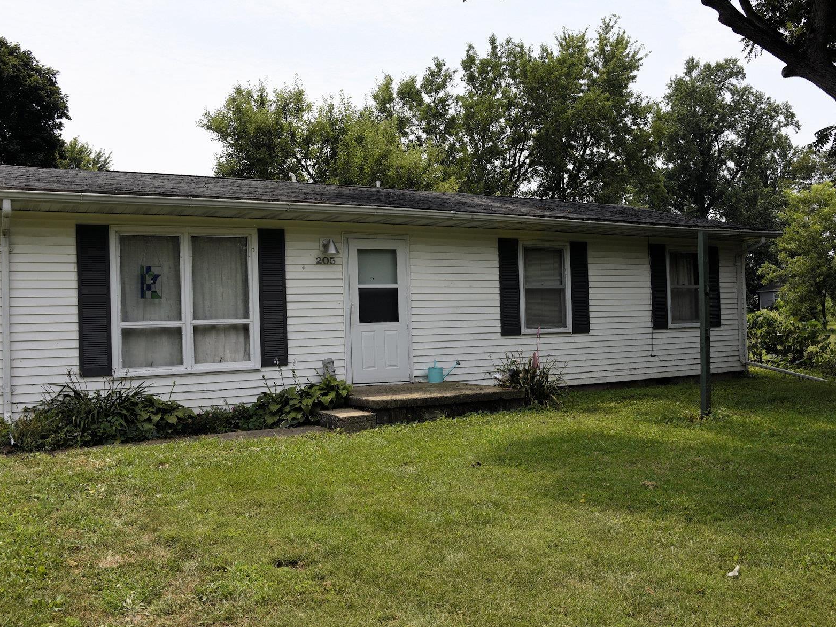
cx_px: 470
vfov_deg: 45.4
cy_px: 319
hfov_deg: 58.2
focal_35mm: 31
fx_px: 749
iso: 100
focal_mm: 28
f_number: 8
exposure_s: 1/125
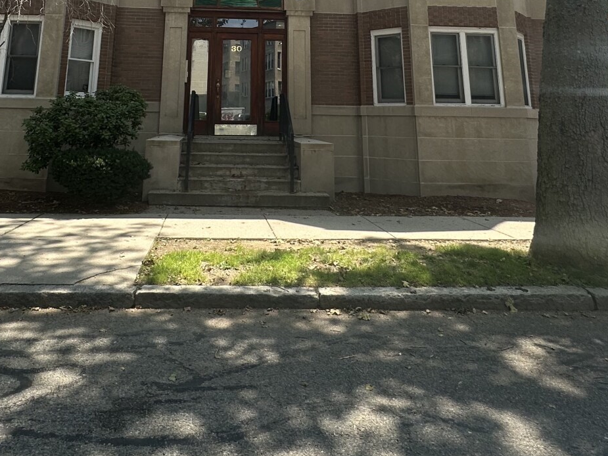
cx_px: 246
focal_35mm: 31
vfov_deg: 39.4
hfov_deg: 57.9
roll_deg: -2.1
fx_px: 545
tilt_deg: +14.4
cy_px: -13
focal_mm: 2.22
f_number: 2.2
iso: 40
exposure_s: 1/280
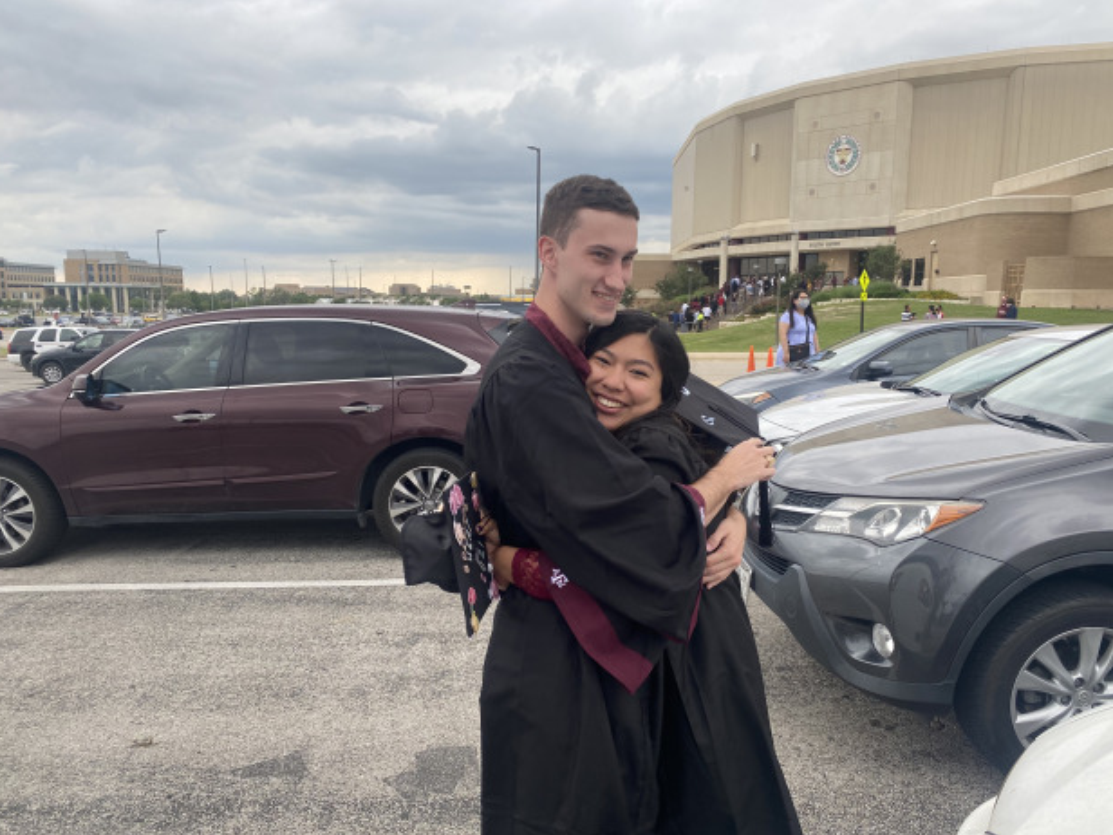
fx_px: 868
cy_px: 432
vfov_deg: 51.3
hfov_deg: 65.3
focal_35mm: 27
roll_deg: +0.3
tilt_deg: -9.9
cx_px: 567
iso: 32
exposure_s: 1/385
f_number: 1.8
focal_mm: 4.25
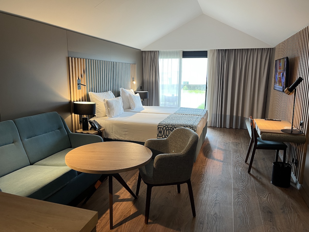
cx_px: 154
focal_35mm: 26
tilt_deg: -10.9
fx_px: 232
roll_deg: -0.3
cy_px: 116
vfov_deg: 53.1
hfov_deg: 67.3
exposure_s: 1/50
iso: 100
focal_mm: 5.1
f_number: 1.6
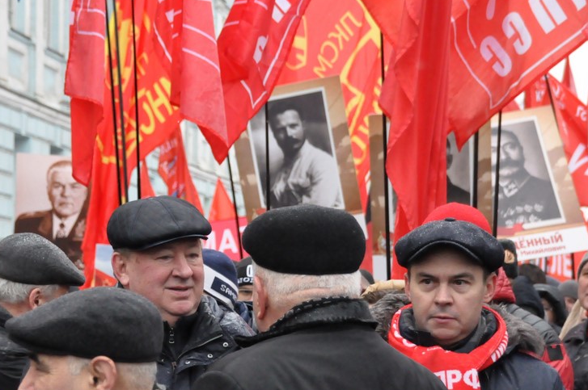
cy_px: 272
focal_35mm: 124
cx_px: 163
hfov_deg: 16.5
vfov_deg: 11.0
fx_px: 2023
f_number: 4.8
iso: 3200
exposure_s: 1/1000
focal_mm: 52
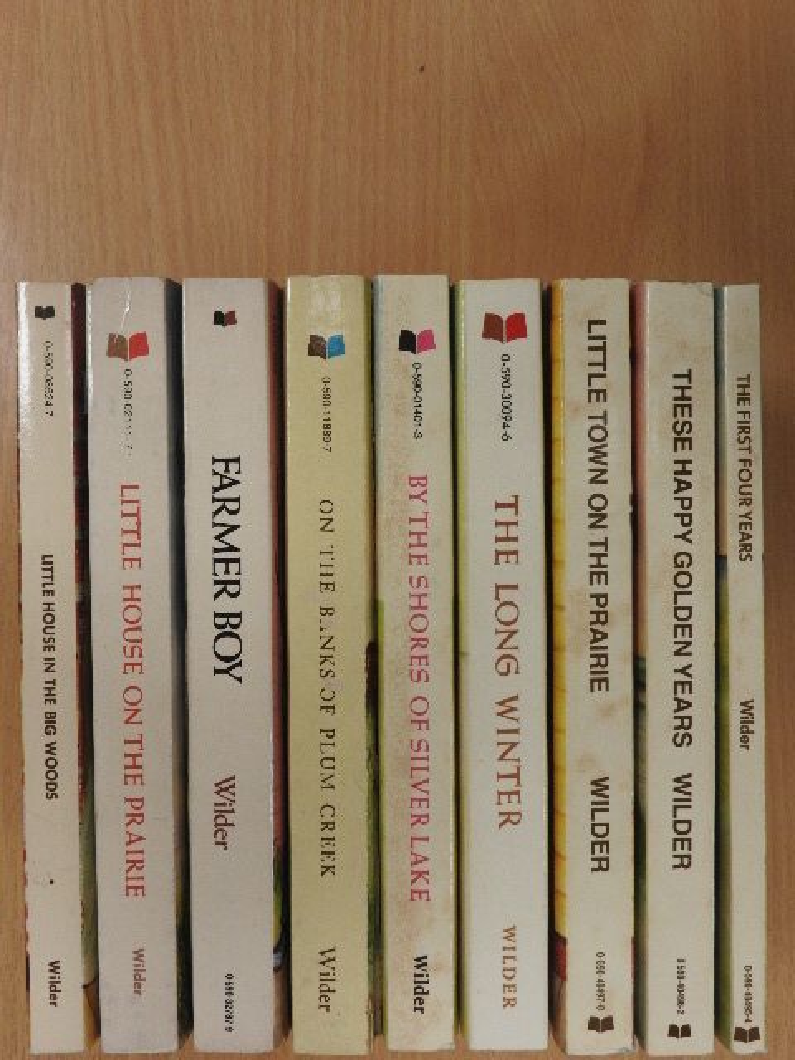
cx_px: 398
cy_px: 530
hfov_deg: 40.7
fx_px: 1072
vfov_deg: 52.6
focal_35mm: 35
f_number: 3.8
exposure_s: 1/60
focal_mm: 6.3
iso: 280
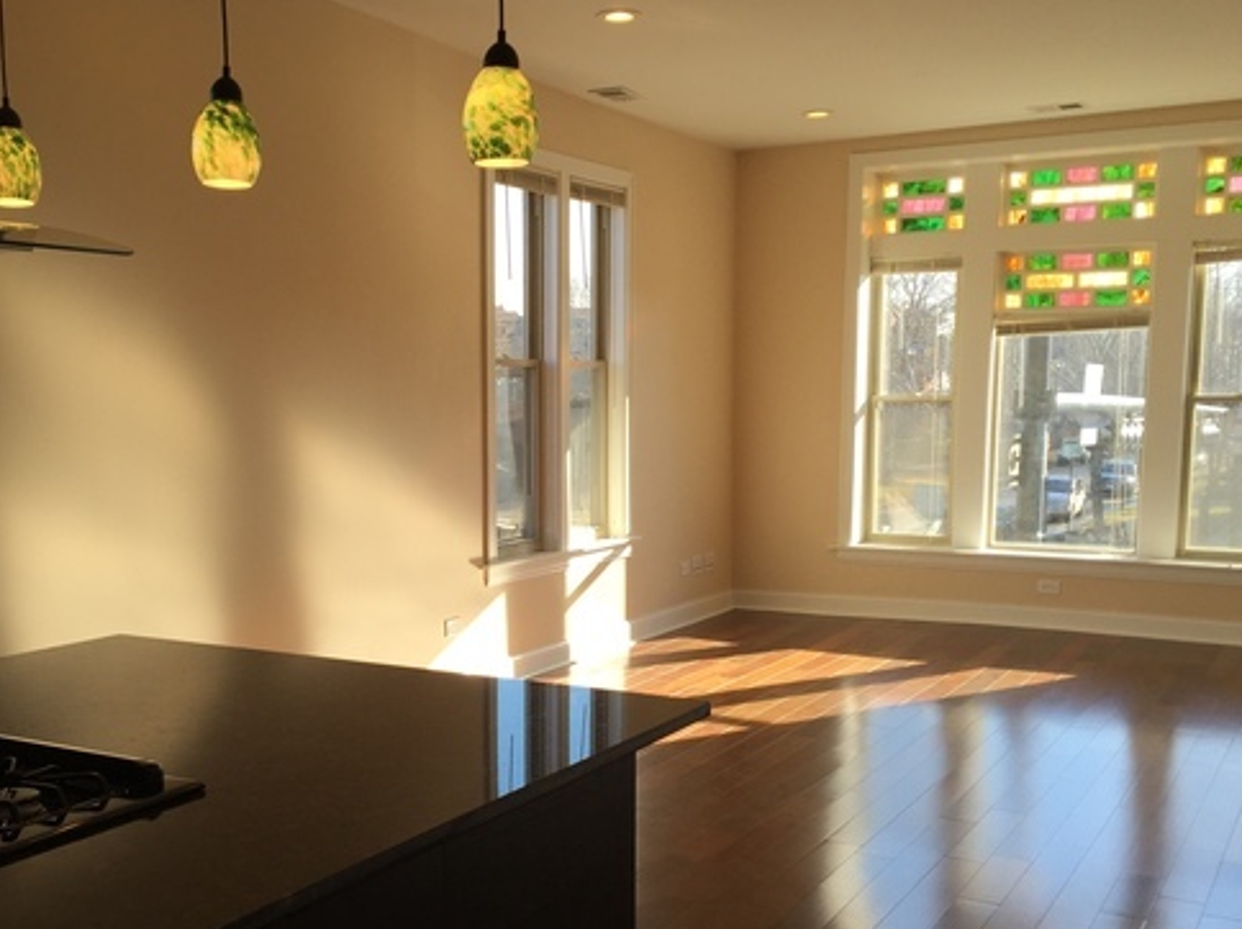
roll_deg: +0.8
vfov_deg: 35.7
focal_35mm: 40
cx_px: 522
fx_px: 1434
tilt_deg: -8.3
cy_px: 583
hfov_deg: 46.7
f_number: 2.2
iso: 32
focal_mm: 4.15
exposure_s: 1/295
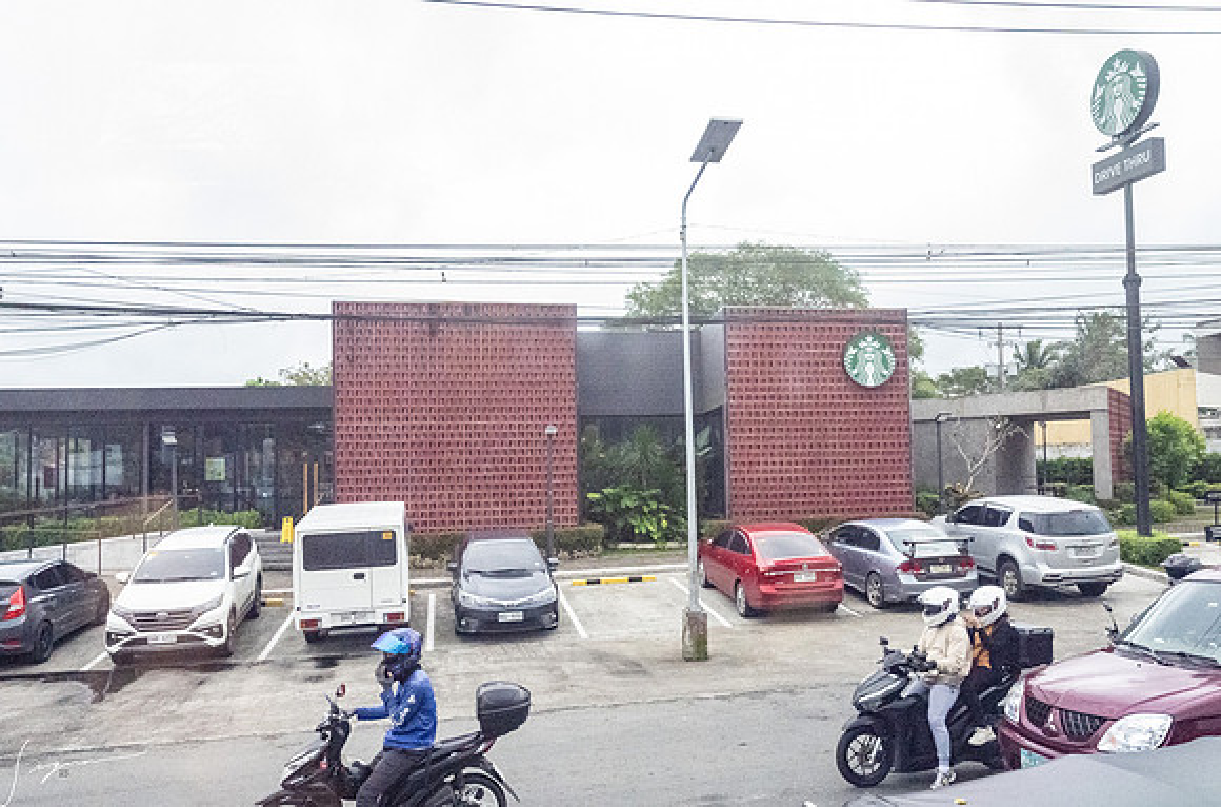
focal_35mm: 28
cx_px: 641
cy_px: 422
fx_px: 953
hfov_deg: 65.3
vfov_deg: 45.9
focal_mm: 24
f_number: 8
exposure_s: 1/1000
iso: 25600
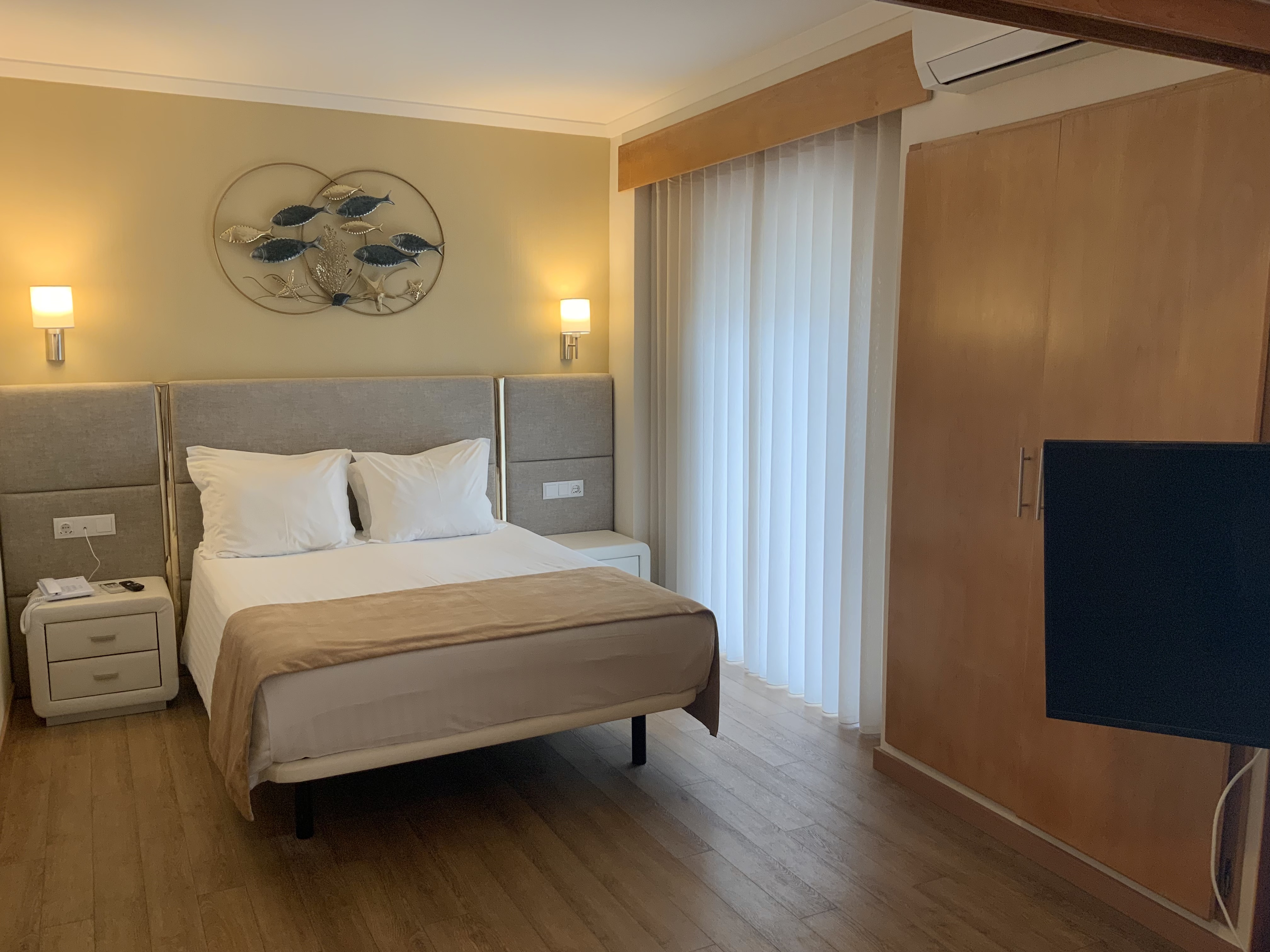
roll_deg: -0.6
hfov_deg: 61.7
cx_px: 635
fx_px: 1064
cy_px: 476
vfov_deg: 48.2
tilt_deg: -7.3
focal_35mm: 29
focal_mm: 3
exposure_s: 1/50
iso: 50
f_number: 1.8
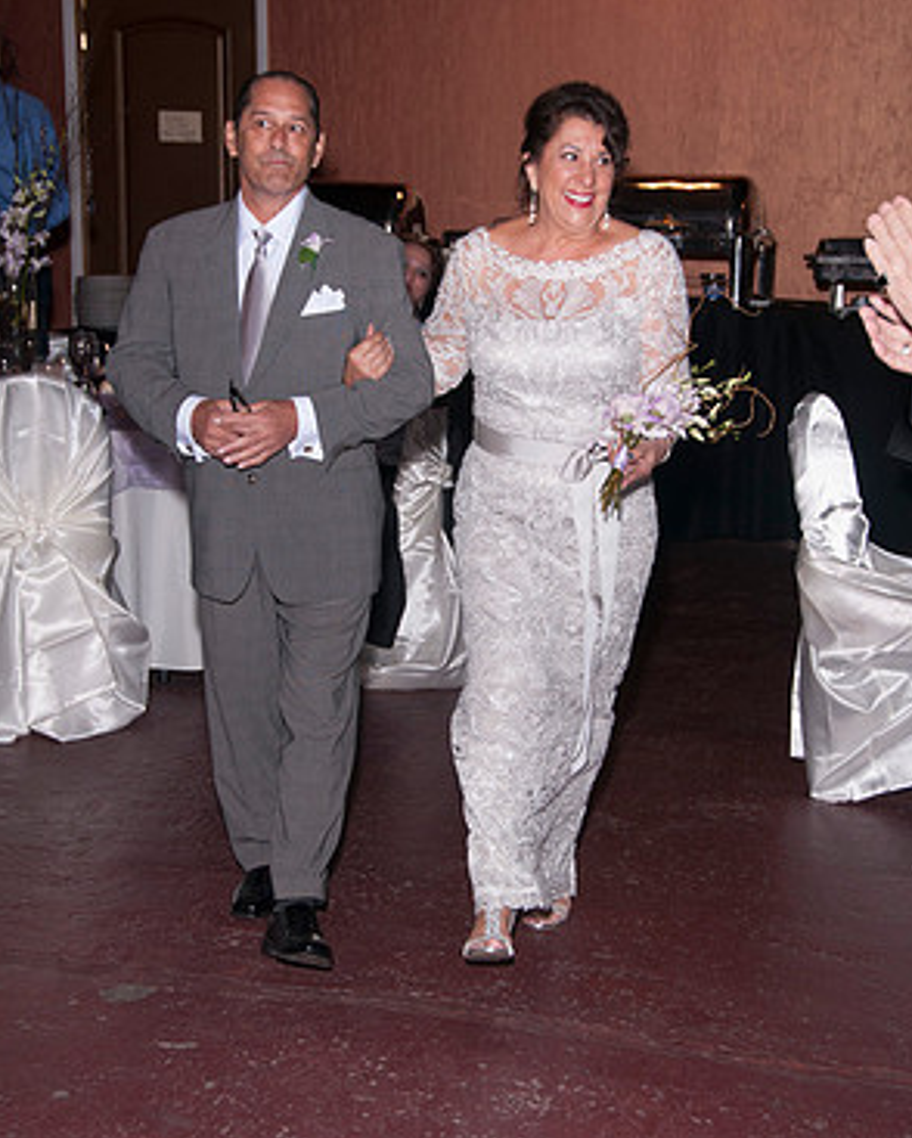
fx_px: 2090
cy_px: 546
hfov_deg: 24.6
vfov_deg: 30.5
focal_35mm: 62
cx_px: 458
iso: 400
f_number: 5.6
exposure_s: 1/60
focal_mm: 36
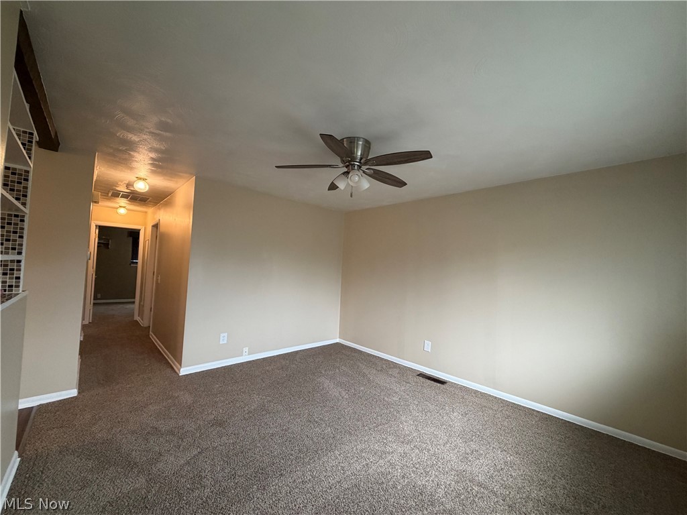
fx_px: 278
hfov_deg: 102.1
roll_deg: -2.3
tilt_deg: +2.1
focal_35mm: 14
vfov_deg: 85.7
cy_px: 258
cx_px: 344
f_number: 2.2
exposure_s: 1/60
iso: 200
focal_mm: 2.22
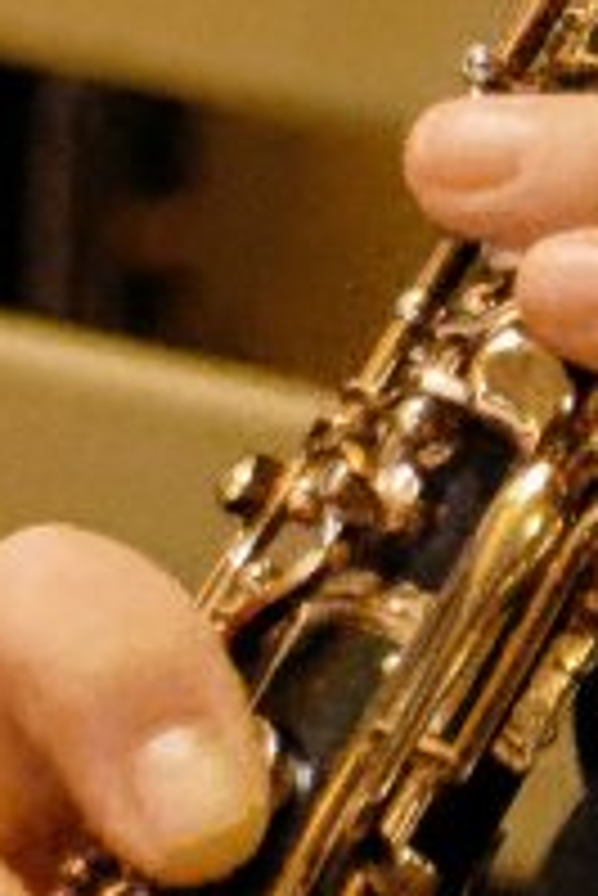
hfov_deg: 1.4
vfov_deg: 2.0
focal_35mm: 1018
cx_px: 1227
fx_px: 25319
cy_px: -986
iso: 25600
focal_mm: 90
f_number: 5.3
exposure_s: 1/160
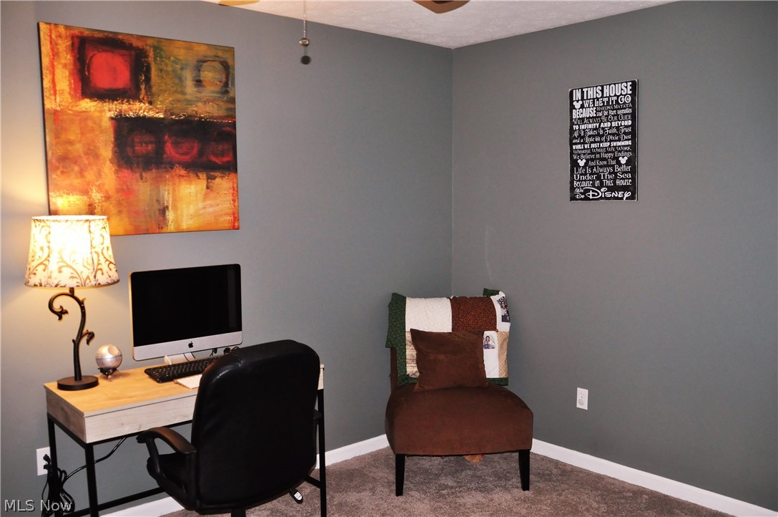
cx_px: 389
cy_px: 258
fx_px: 647
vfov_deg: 43.5
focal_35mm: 30
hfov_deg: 62.0
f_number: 3.5
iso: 800
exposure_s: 1/60
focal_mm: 20
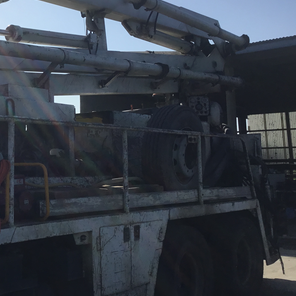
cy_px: 113
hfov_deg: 28.1
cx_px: -4
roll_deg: +0.4
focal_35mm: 57
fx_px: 551
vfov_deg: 29.9
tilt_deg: +8.0
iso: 25
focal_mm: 3.3
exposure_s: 1/2262
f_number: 2.4
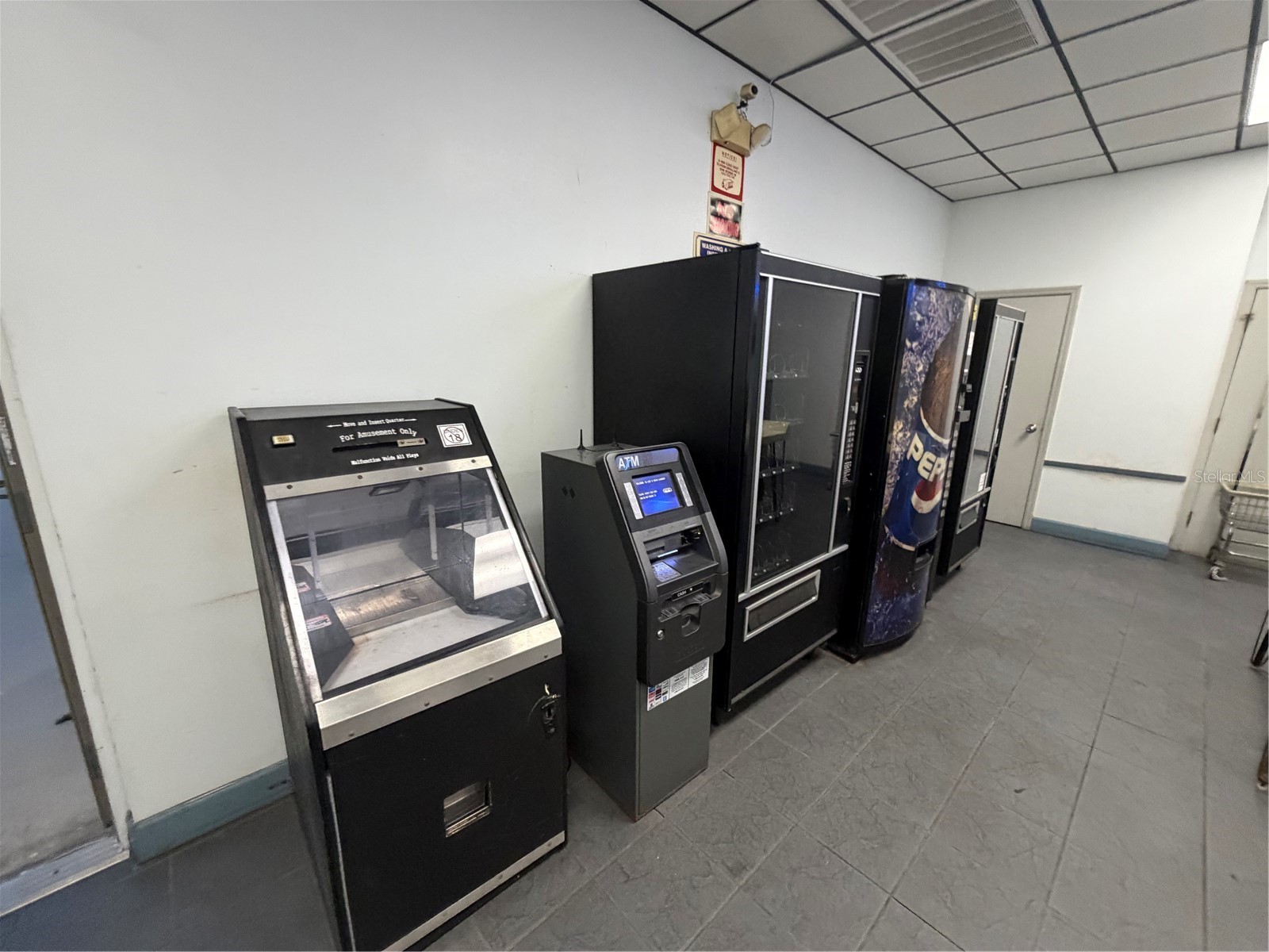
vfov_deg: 85.7
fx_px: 513
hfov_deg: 102.1
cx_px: 634
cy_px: 476
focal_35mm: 14
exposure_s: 1/60
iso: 400
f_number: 2.2
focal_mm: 2.22
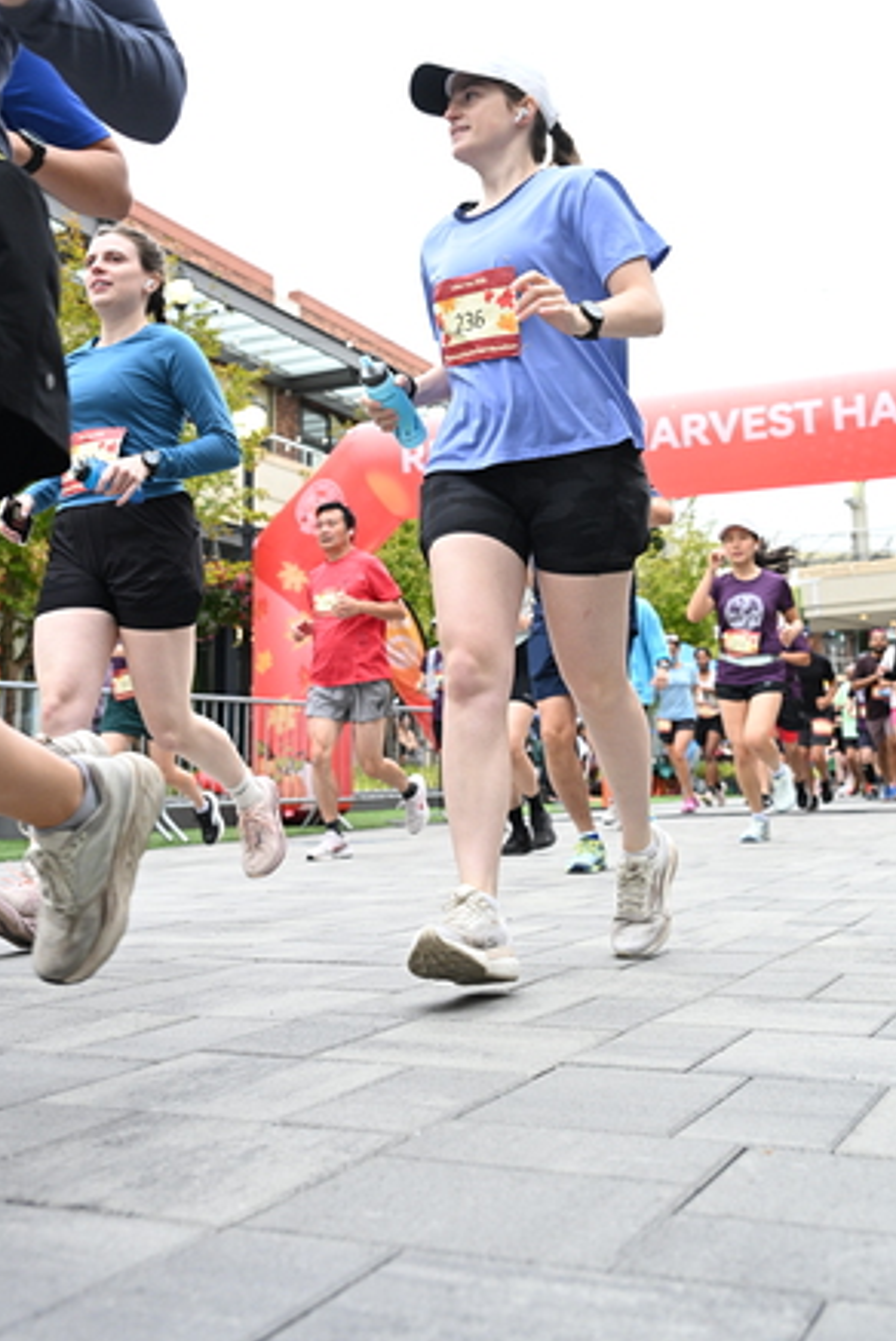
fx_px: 1454
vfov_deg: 49.1
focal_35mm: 39
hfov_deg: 34.2
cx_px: 532
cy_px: 519
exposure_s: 1/640
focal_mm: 31
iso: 2000
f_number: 4
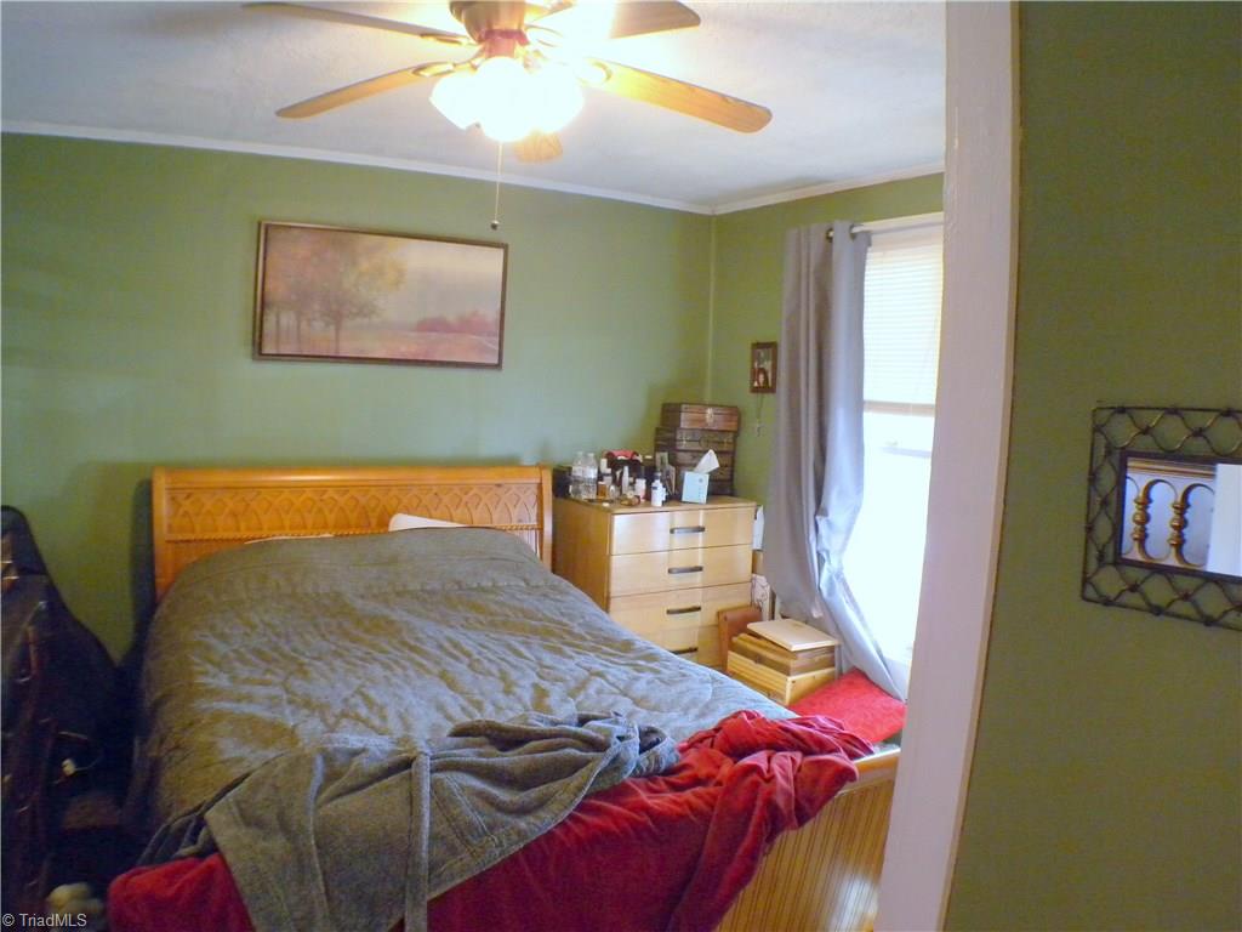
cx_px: 621
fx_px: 1112
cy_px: 466
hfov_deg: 58.4
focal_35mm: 31
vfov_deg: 45.4
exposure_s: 1/31.7
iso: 400
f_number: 2.8
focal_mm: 6.7
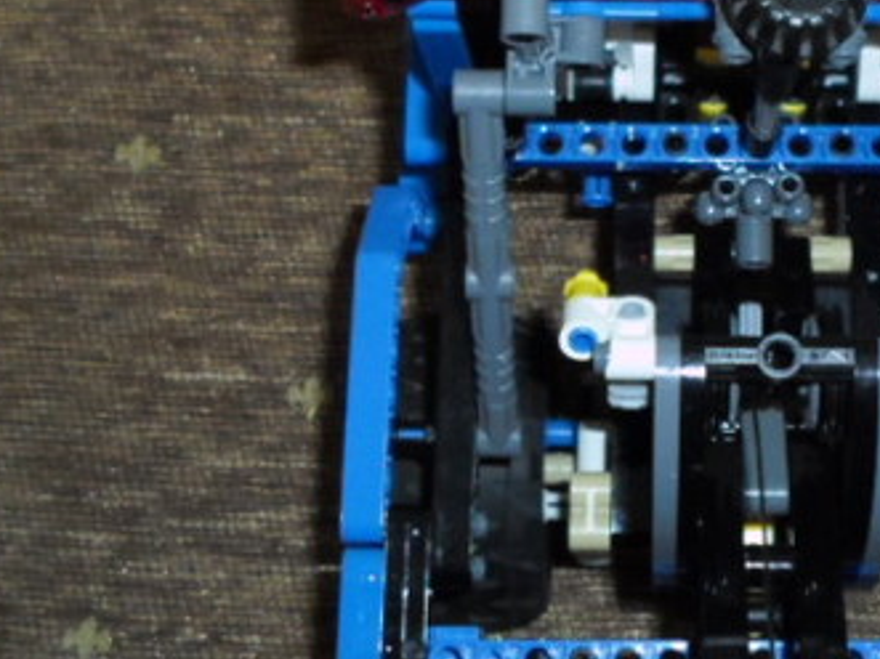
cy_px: 153
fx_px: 1728
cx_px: 691
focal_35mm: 68
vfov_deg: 21.4
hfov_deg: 28.0
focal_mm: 4.5
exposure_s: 1/3
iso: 400
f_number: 2.5
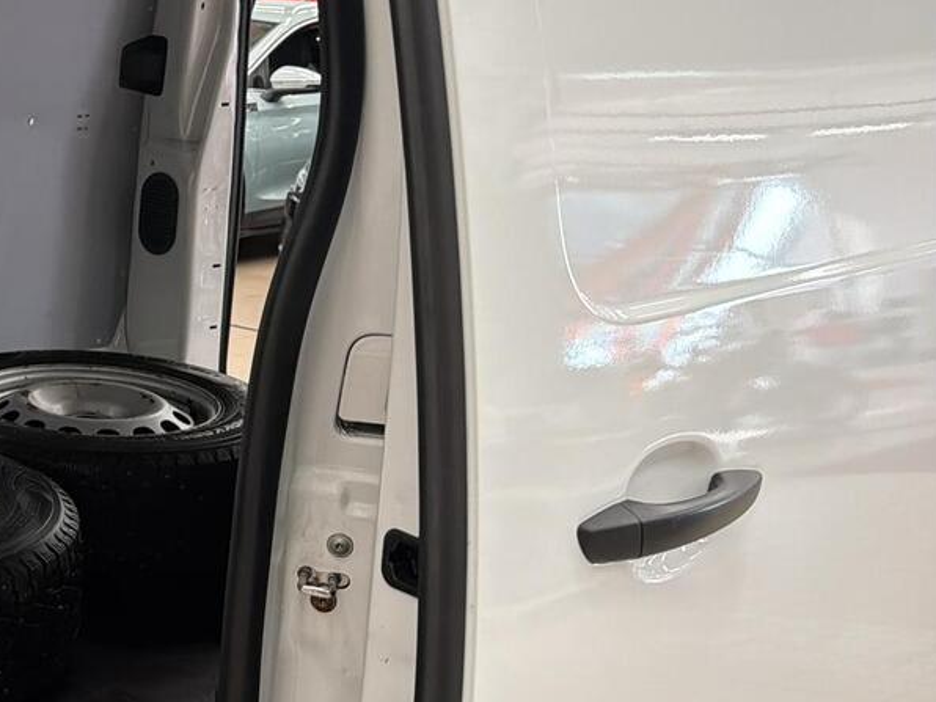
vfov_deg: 25.2
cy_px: 333
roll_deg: -3.2
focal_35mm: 58
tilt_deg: -10.4
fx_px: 1568
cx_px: -187
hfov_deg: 28.8
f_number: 1.78
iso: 160
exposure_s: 1/100
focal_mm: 6.76
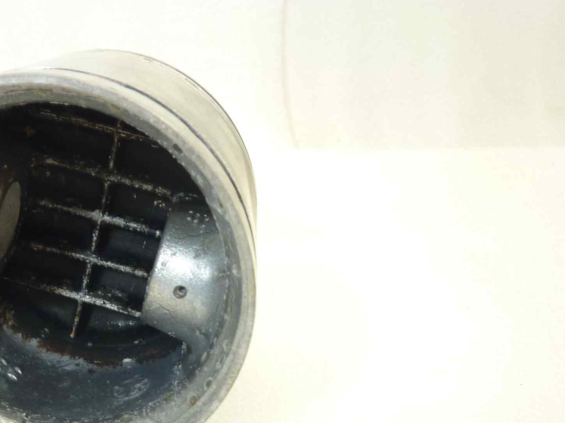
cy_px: 356
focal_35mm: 44
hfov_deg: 41.3
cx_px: 119
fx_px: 718
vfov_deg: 31.7
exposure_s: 1/15
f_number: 3.3
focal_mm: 4.1
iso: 80
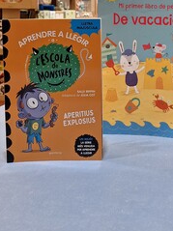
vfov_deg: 39.1
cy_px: 23
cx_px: 162
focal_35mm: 45
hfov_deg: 30.4
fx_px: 300
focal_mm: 5.54
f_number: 1.8
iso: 100
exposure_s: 1/50
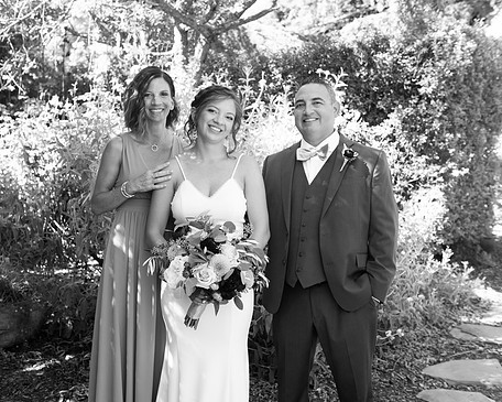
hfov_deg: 42.8
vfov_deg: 34.9
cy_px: 192
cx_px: 212
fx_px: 639
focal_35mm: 43
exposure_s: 1/320
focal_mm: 36
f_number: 4.5
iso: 640
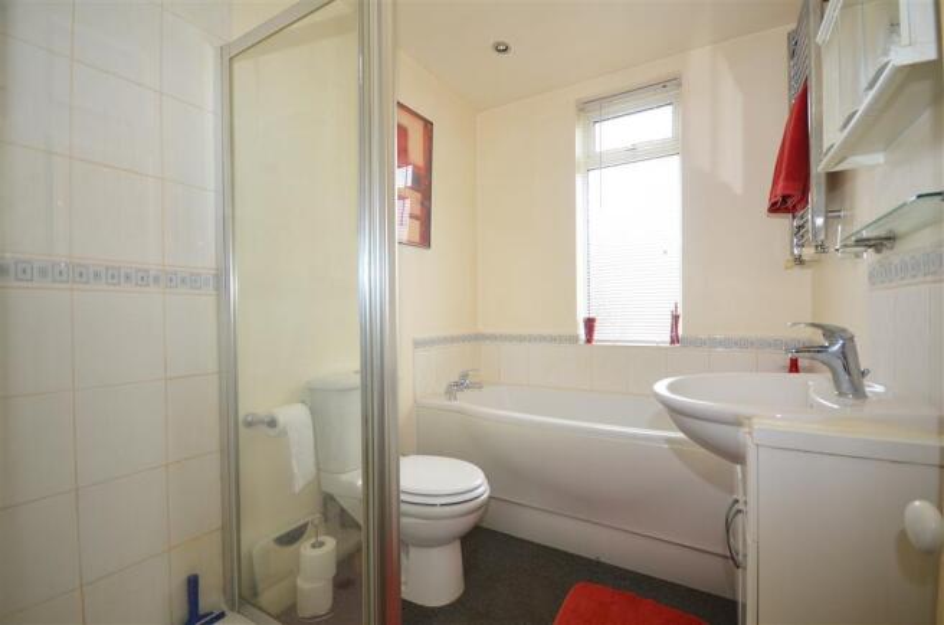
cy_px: 312
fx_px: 392
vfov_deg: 77.0
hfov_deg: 100.5
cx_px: 472
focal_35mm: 15
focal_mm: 10
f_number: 5
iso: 200
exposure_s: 1/25
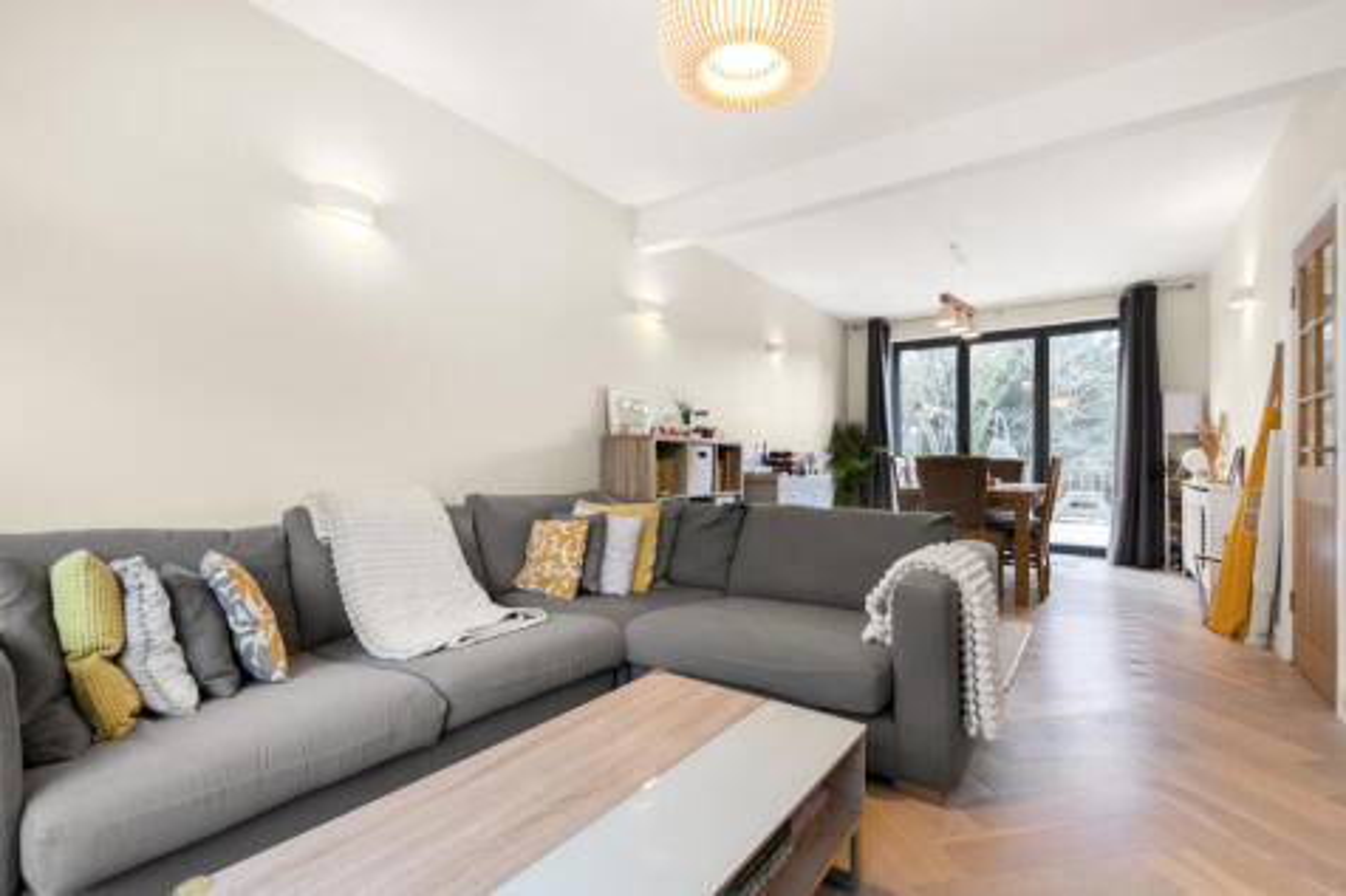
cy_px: 448
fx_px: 561
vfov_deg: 77.3
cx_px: 673
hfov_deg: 100.4
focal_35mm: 15
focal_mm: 10
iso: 400
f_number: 7.1
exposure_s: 1/4
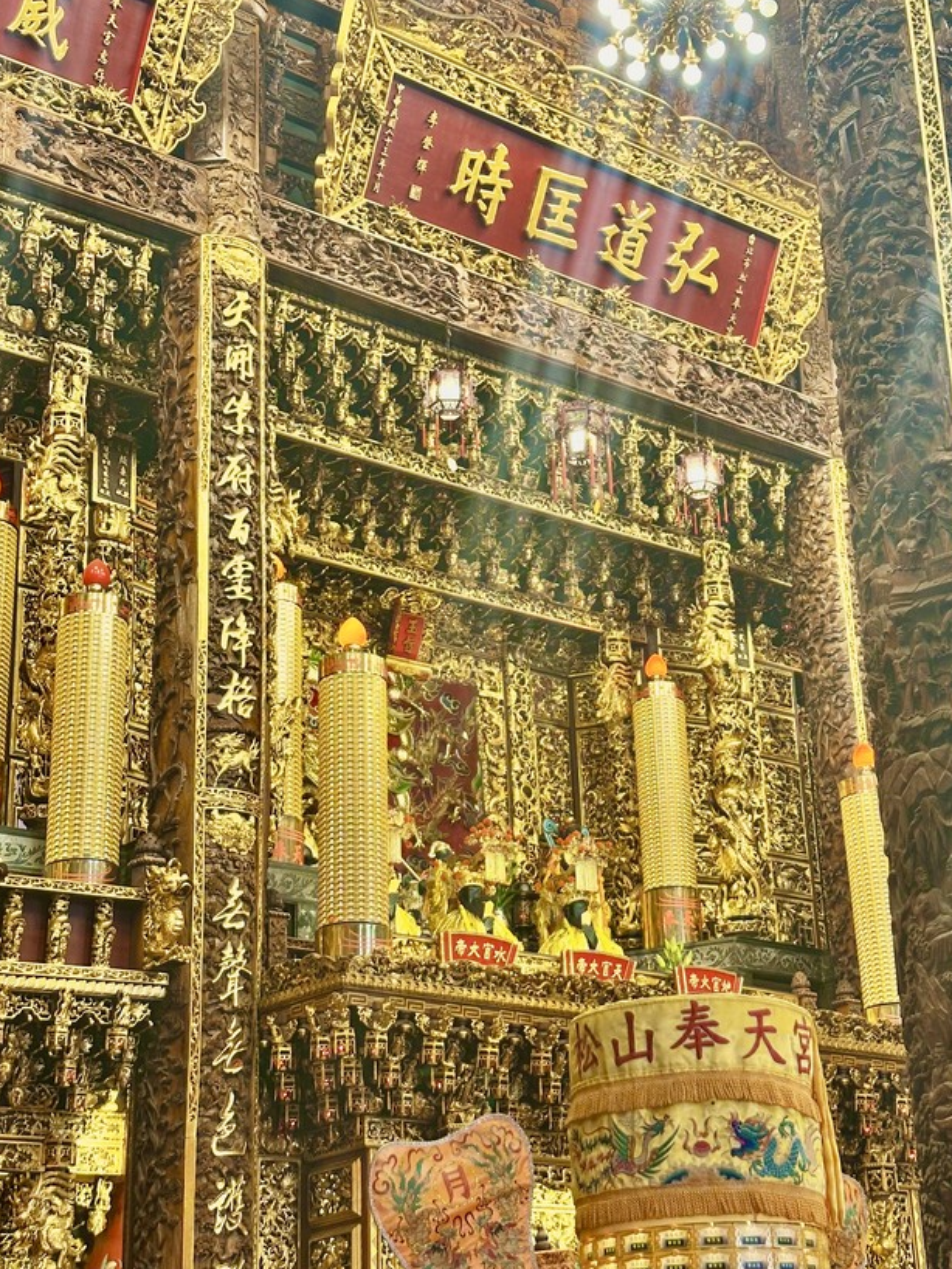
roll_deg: +2.0
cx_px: 578
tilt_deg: +23.0
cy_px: 571
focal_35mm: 61
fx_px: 2236
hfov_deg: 24.0
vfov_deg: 31.6
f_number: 1.78
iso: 80
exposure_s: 1/60
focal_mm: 6.86
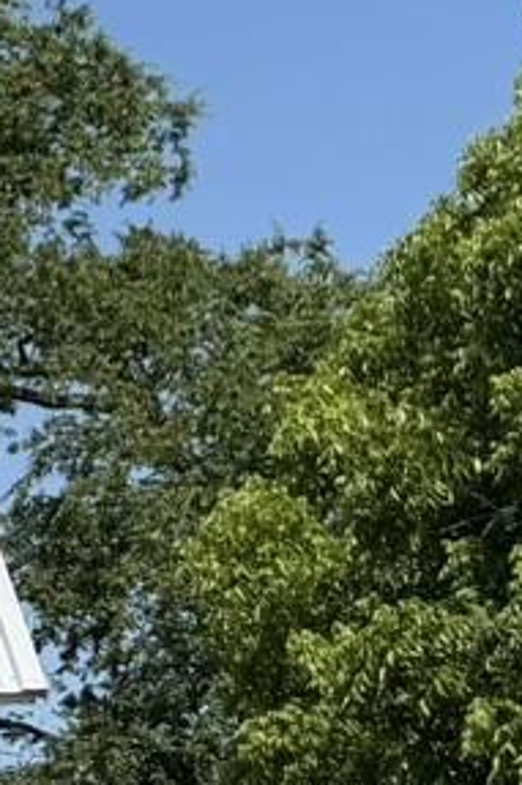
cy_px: 760
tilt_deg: +6.7
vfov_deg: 11.5
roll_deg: -0.2
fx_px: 3876
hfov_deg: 7.0
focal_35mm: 178
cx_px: -995
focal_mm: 6.76
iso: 80
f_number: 1.78
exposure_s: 1/8130
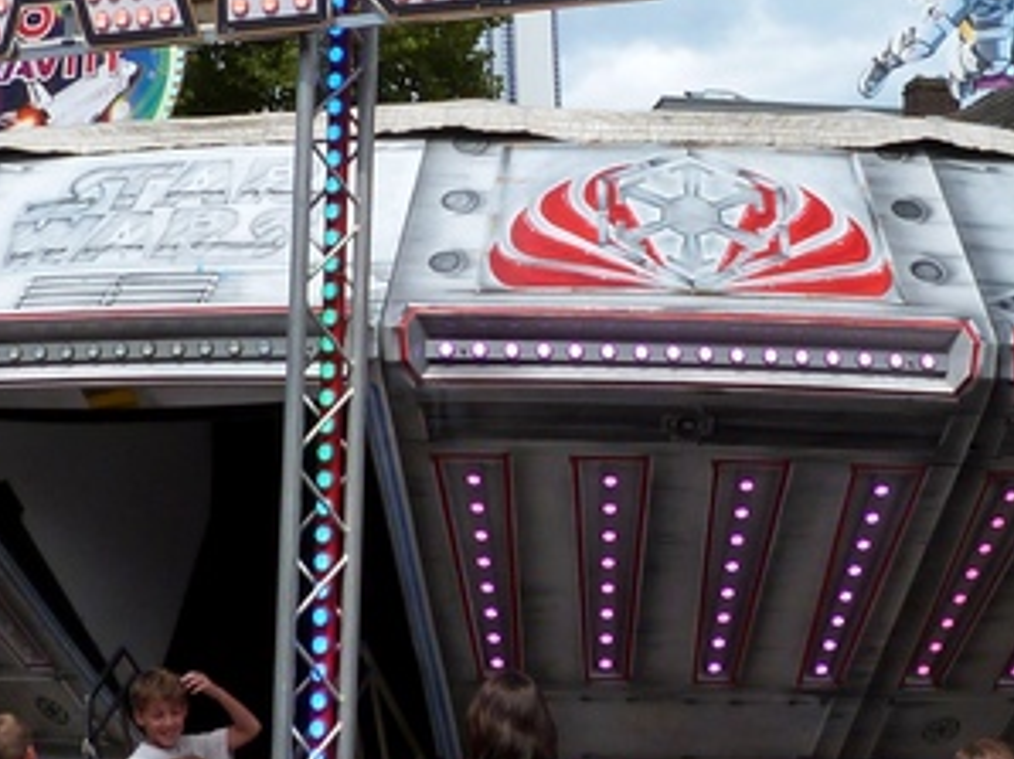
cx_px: 558
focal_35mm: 84
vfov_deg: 17.5
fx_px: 2459
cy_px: 228
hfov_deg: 23.3
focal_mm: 4.5
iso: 100
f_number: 5.6
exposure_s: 1/320
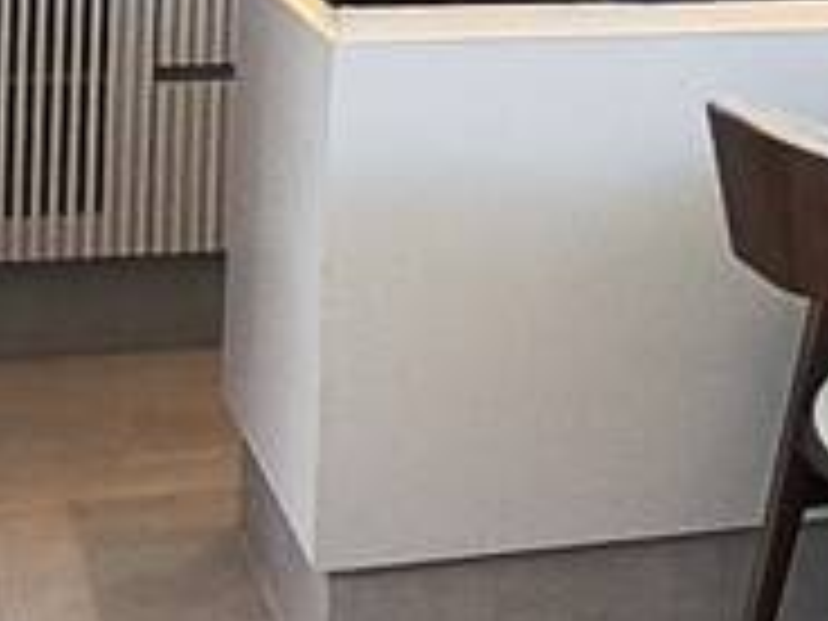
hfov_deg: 14.3
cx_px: 1400
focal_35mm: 125
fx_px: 2990
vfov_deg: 11.1
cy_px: -454
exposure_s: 1/60
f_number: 2.2
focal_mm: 1.65
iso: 100
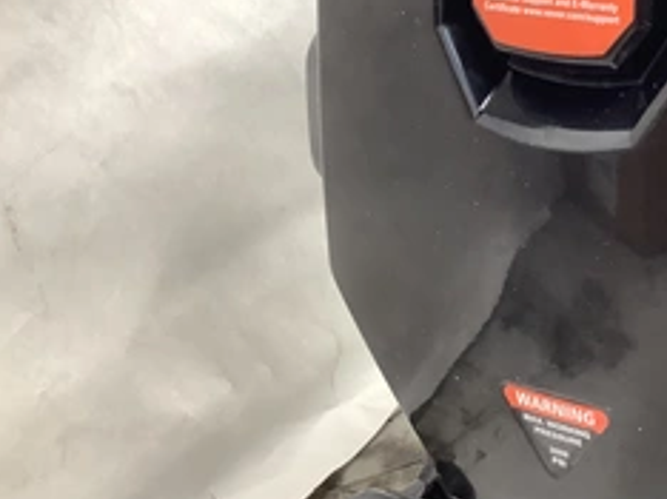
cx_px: 559
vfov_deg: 27.2
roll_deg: +1.6
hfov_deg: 34.8
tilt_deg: -20.2
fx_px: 1020
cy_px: 148
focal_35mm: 53
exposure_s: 1/60
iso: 100
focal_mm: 3.3
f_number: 2.4
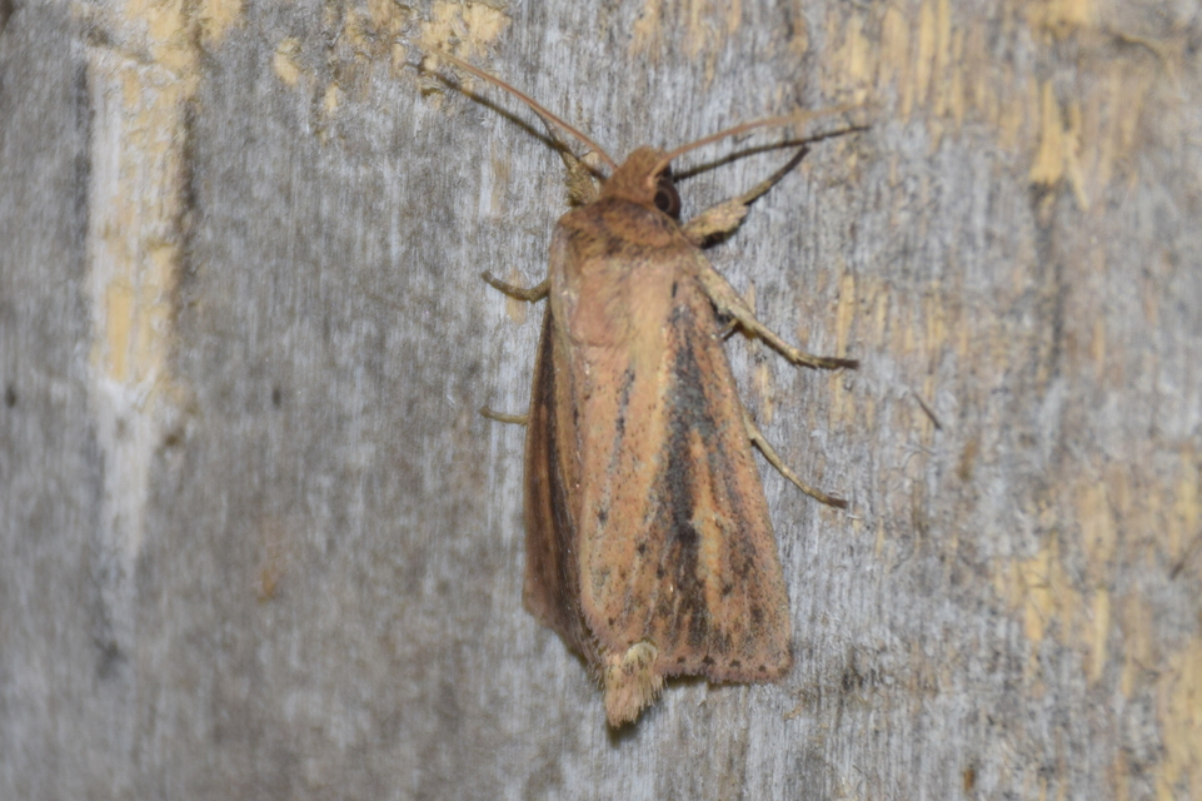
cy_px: 400
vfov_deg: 6.5
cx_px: 601
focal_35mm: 210
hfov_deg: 9.8
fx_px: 7009
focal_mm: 140
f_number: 7.1
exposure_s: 1/60
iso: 320
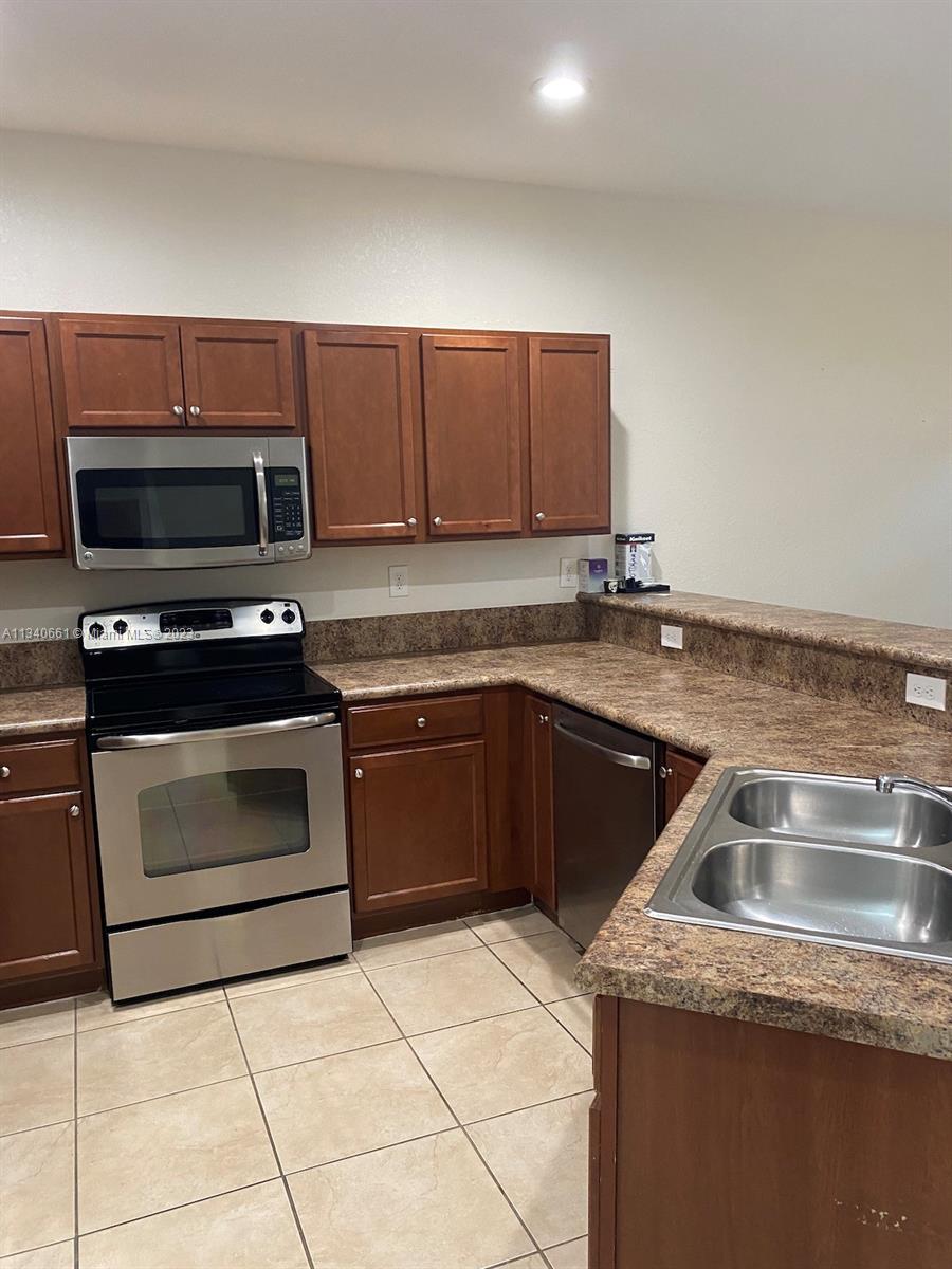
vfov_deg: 67.3
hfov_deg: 53.1
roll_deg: +2.1
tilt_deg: -6.8
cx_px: 476
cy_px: 634
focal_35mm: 26
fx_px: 953
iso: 200
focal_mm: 4.25
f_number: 1.8
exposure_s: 1/41
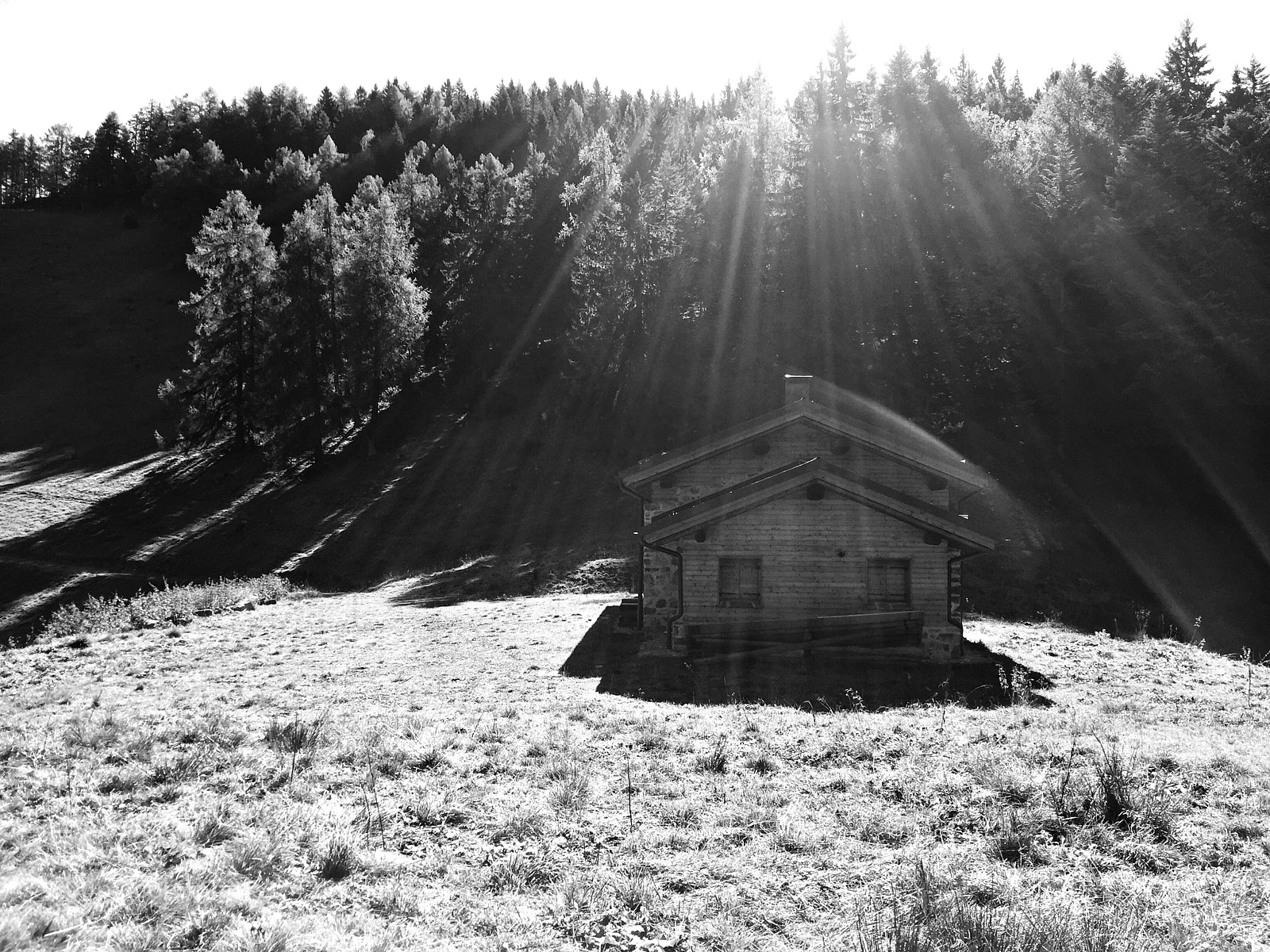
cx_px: 635
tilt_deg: +1.6
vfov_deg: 48.2
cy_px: 476
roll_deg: -0.2
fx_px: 1064
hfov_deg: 61.7
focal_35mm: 29
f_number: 2.2
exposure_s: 1/659
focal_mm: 4.15
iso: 32
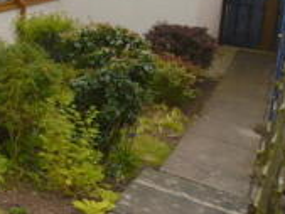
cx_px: -196
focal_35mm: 56
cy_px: -22
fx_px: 461
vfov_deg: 24.4
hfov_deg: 23.2
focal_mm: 10
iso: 100
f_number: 8
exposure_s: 1/250
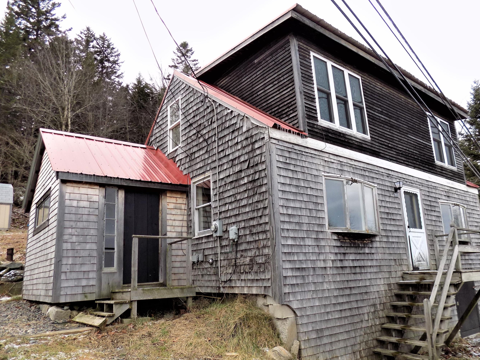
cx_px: 253
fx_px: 360
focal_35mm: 26
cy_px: 193
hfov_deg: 67.3
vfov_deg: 53.0
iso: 80
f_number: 3.1
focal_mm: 4
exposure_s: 1/200
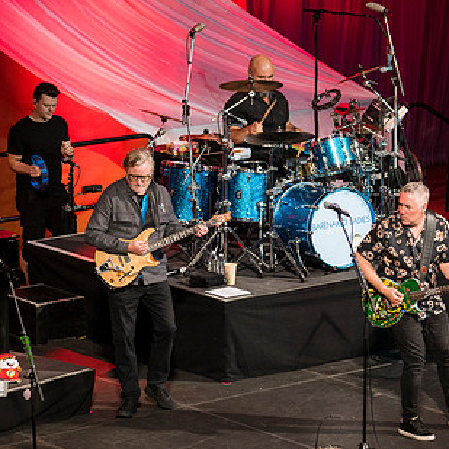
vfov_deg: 7.6
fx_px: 3361
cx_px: 418
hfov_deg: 7.6
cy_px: 275
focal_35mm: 229
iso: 450
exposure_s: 1/160
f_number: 2.8
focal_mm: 95
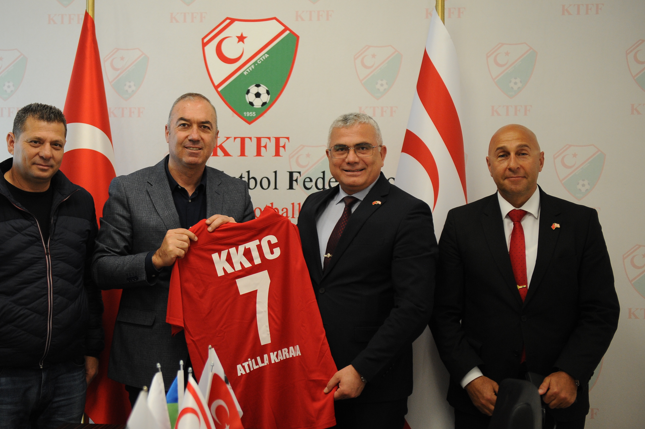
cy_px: 218
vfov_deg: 22.6
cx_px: 248
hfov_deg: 33.3
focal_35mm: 60
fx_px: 1074
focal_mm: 48
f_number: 2.8
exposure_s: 1/320
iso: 1600
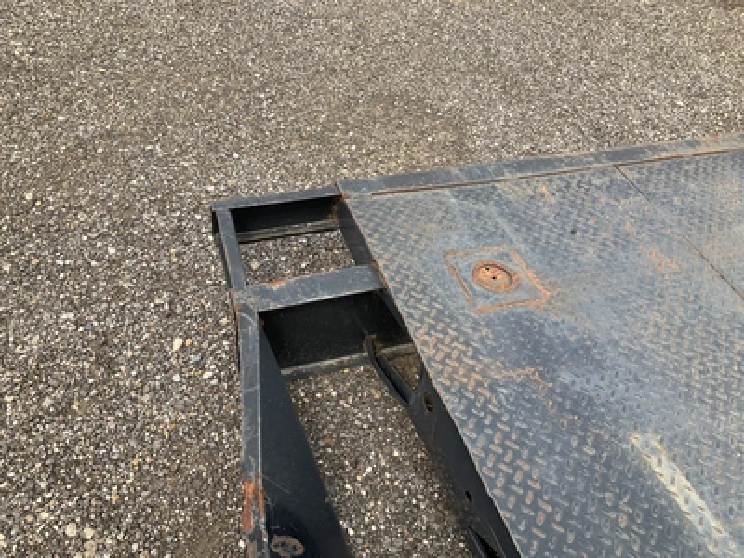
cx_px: 372
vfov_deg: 48.2
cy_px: 279
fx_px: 623
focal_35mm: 29
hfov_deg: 61.7
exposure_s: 1/759
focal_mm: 3
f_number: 1.8
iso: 25
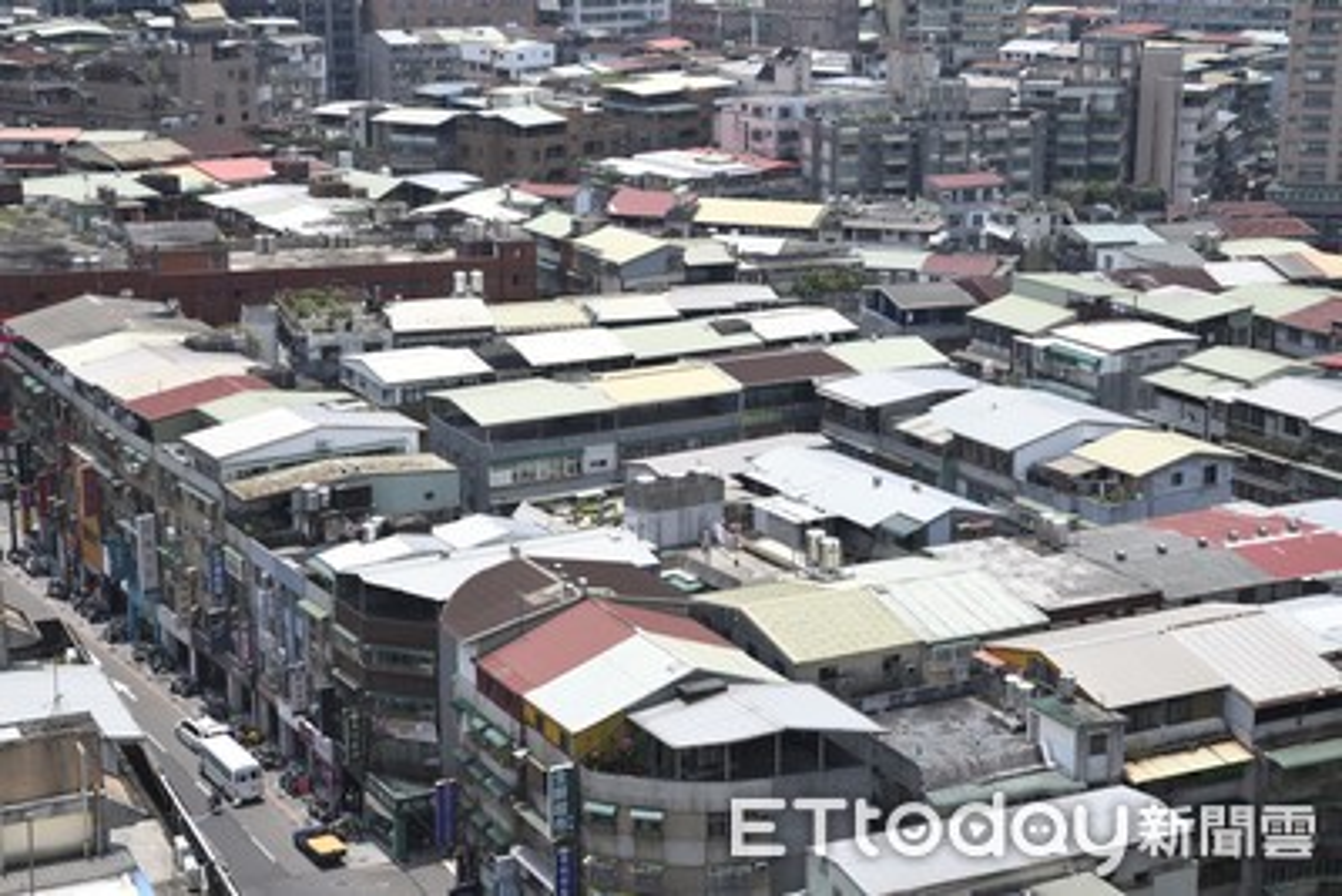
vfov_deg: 19.5
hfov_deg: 28.8
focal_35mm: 70
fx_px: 2610
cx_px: 671
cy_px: 448
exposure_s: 1/200
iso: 100
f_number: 8
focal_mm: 70
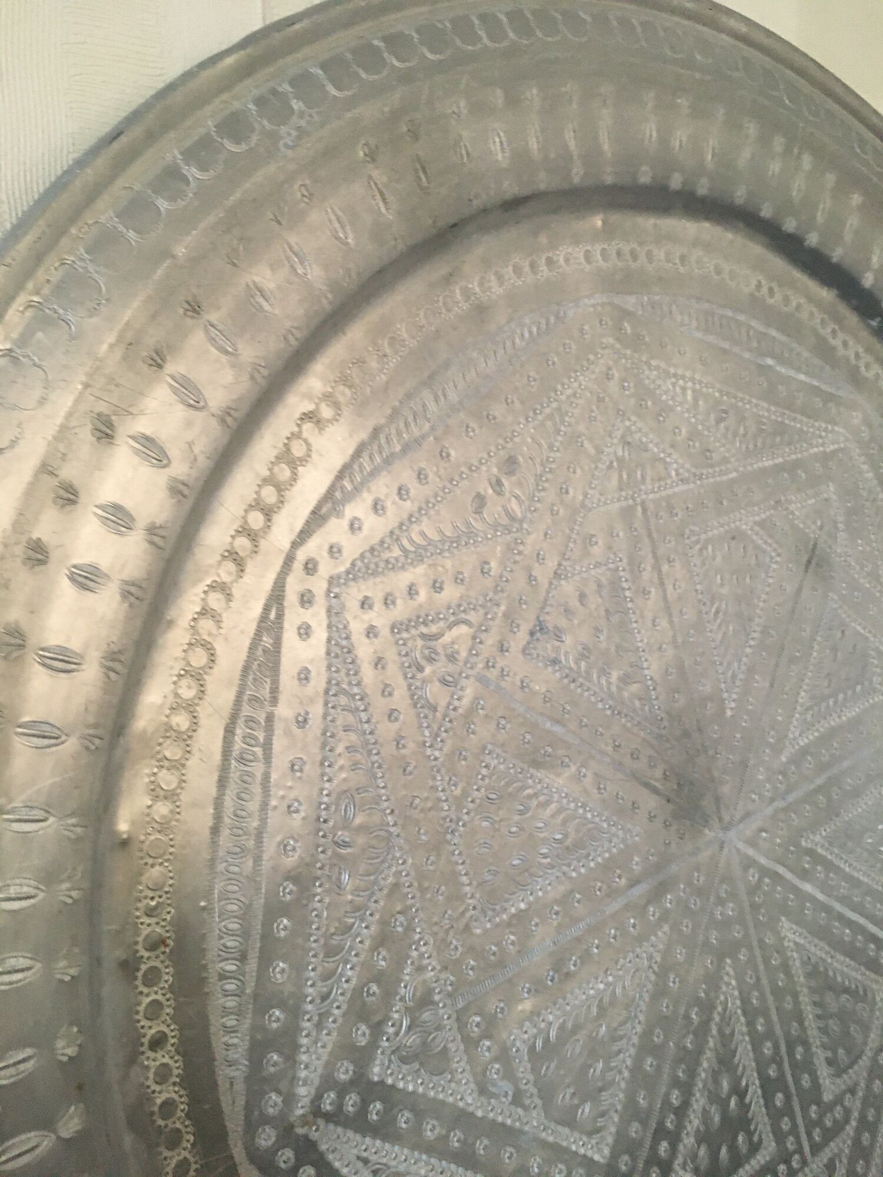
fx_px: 986
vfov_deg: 61.7
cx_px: 442
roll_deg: +1.4
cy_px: 588
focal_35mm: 29
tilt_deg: -2.8
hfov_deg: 48.2
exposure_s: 1/20
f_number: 2.2
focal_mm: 4.15
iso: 200
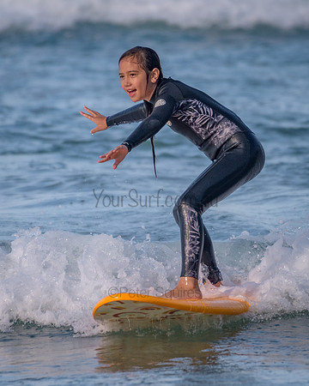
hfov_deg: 1.4
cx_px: 214
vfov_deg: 1.8
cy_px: 209
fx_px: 12444
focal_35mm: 1089
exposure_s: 1/2000
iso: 320
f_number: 5.6
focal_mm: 500
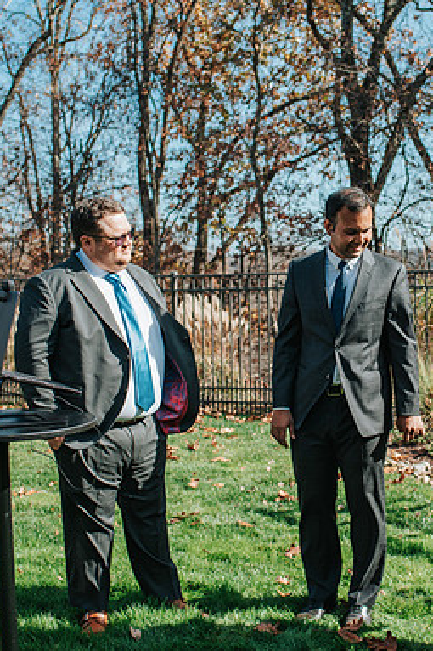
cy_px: 324
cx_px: 336
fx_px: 957
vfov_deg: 37.5
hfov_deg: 25.1
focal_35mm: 53
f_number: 3.5
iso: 200
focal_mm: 35
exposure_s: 1/1250
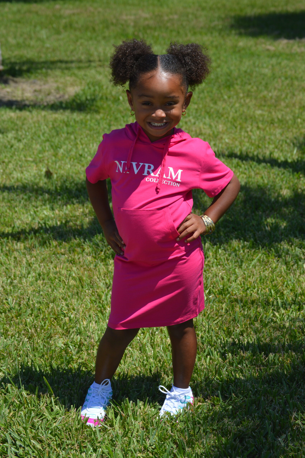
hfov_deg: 15.2
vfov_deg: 22.6
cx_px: 152
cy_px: 229
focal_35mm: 90
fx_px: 1146
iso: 100
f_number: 6.3
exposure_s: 1/500
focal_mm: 60
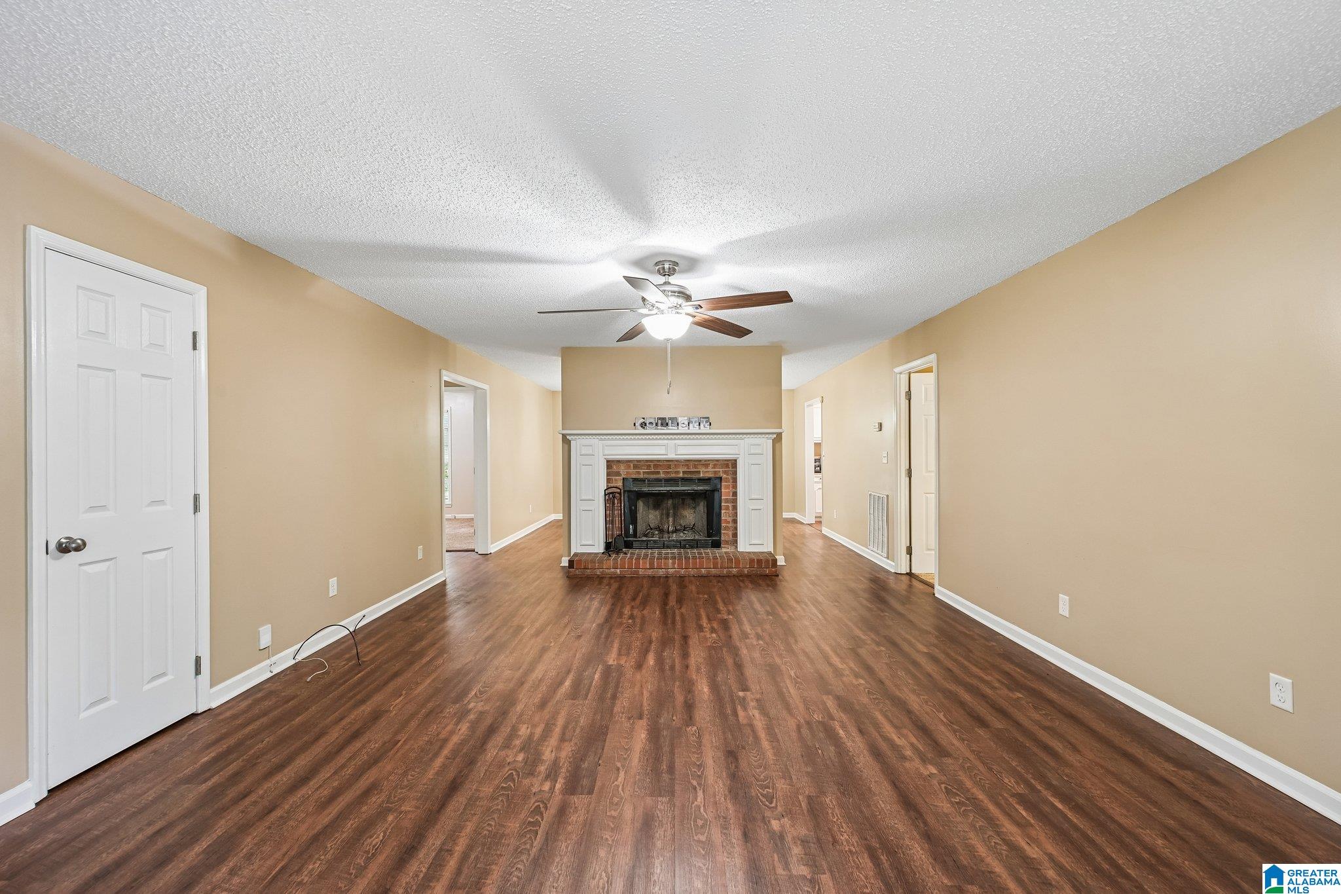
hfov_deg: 104.3
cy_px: 447
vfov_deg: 81.2
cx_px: 670
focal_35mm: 14
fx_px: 521
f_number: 8
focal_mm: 14
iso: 400
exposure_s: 1/5
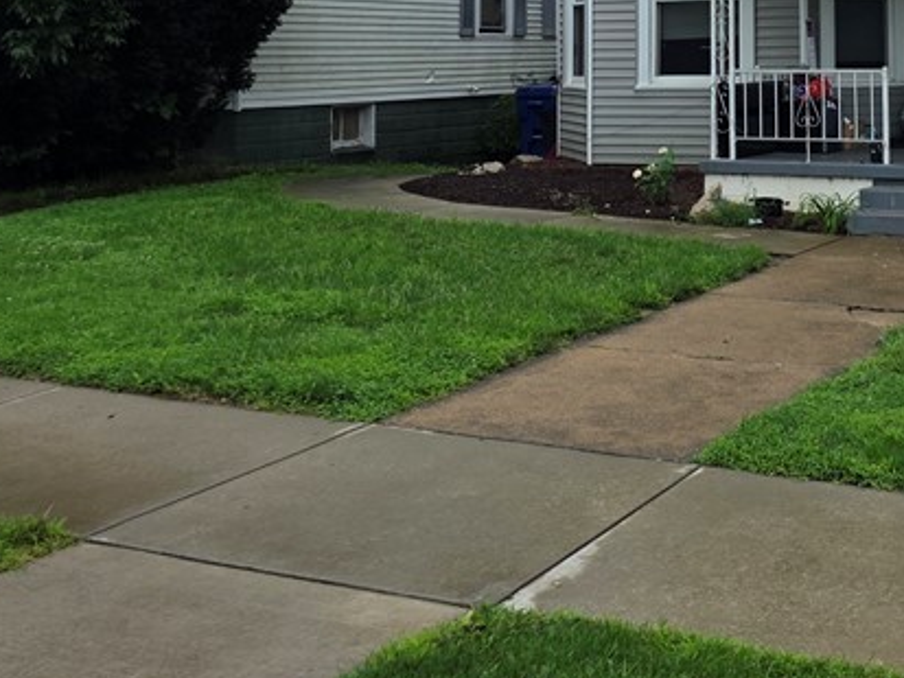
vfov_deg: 24.3
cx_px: 808
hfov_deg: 32.2
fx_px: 1489
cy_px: -26
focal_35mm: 57
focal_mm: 6.25
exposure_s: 1/6355
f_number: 1.7
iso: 80
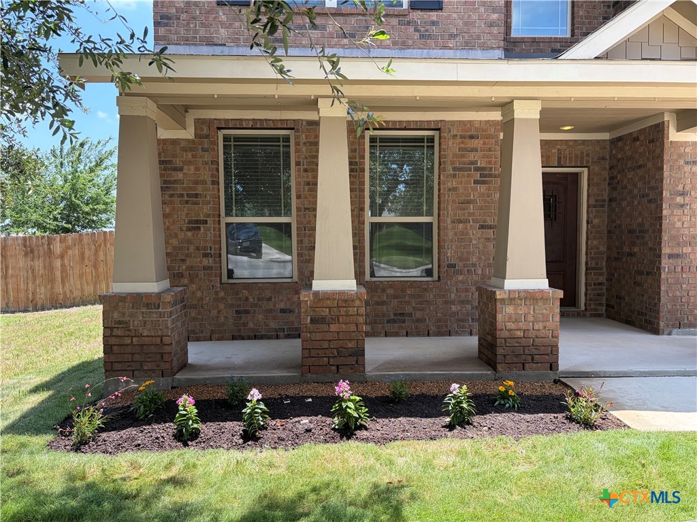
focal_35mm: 26
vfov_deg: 53.1
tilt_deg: -2.9
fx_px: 524
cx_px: 348
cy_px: 261
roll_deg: +0.7
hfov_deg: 67.3
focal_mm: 5.96
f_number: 1.6
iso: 64
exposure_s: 1/731
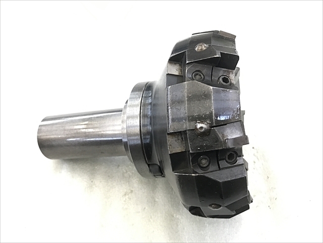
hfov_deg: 63.4
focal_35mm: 28
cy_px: 122
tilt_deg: -56.7
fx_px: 261
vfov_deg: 49.7
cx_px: 162
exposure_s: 1/25
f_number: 1.8
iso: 40
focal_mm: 3.99
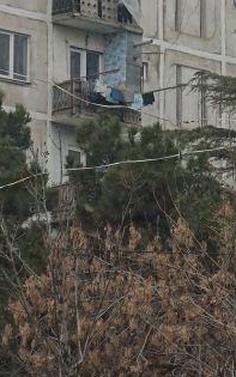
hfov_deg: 5.0
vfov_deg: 8.0
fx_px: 2685
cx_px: 406
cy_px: -49
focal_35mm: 261
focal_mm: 21.59
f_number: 4
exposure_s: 1/160
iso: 125
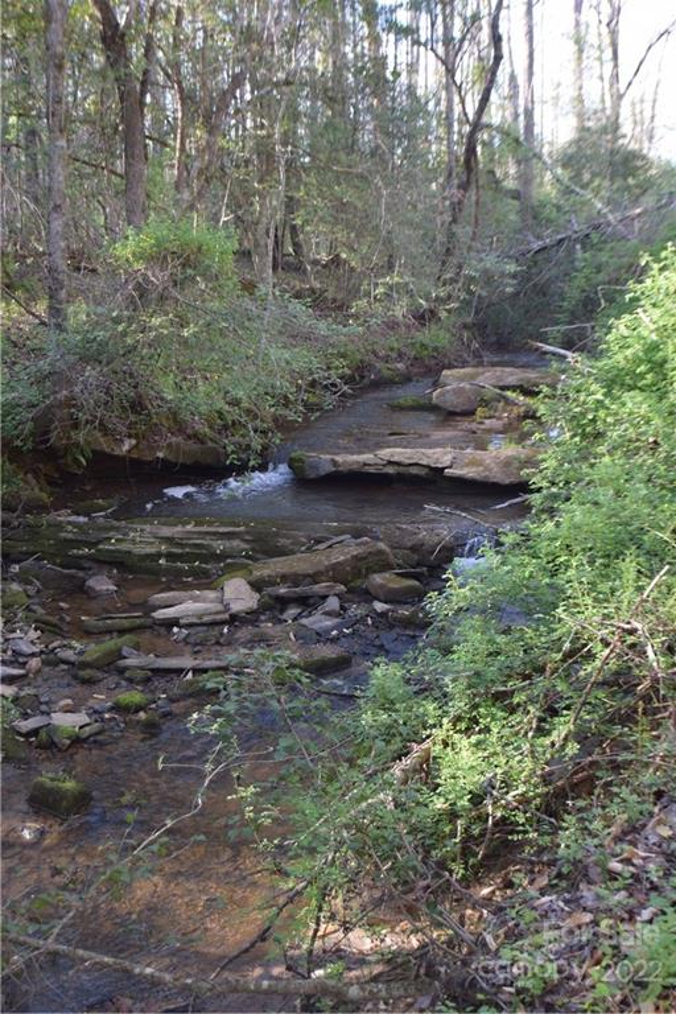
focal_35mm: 48
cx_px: 338
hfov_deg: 28.1
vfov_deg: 41.1
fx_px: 1352
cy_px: 507
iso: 400
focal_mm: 32
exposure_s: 1/80
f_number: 4.5
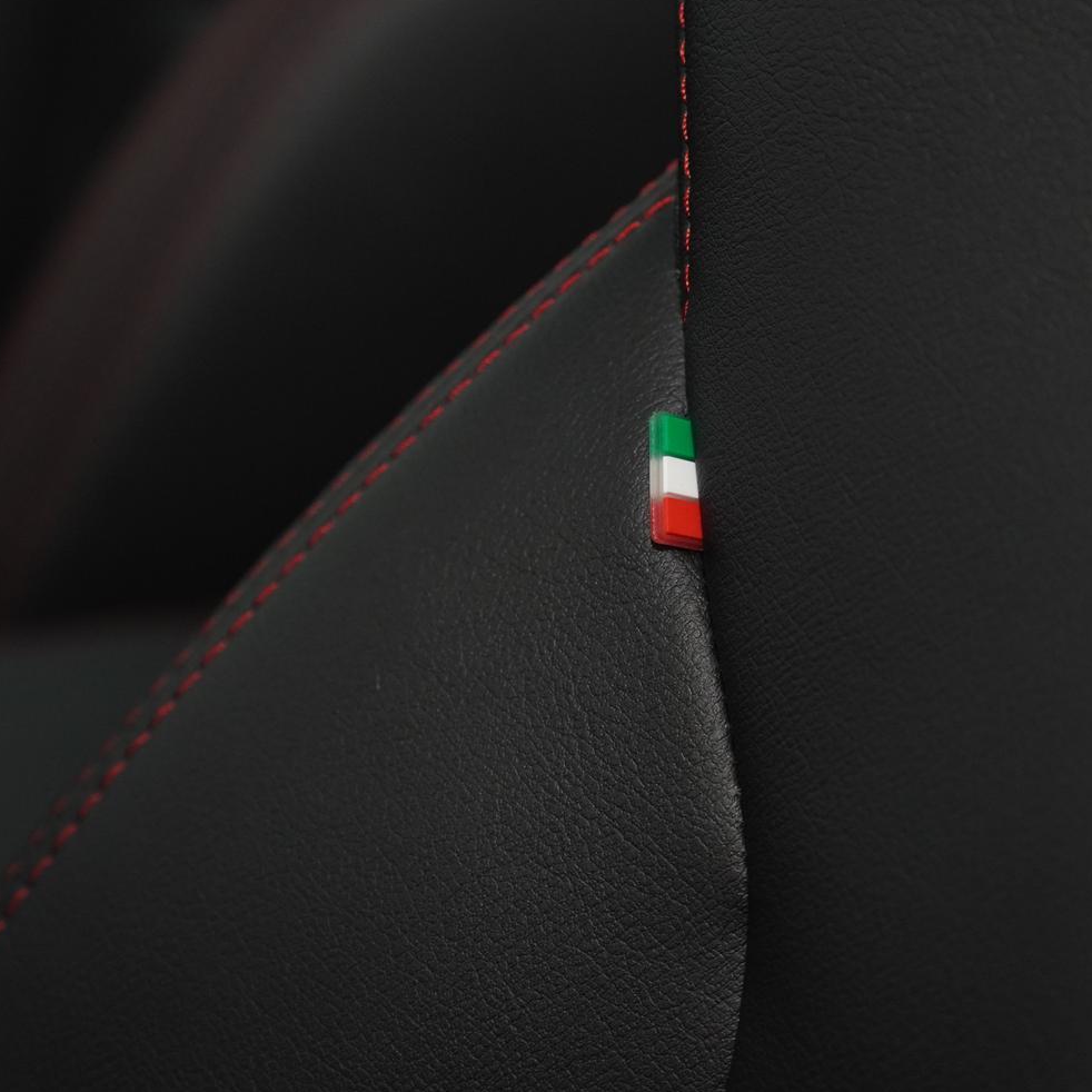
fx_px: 4129
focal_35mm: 116
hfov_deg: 15.1
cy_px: 504
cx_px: 662
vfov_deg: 15.1
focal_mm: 55
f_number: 2.8
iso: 1000
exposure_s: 1/160
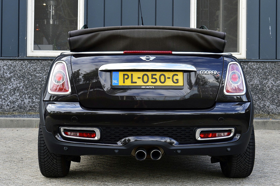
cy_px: 93
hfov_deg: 31.9
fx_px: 490
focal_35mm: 63
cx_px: 140
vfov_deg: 21.5
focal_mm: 42
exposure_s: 1/160
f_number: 9
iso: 400
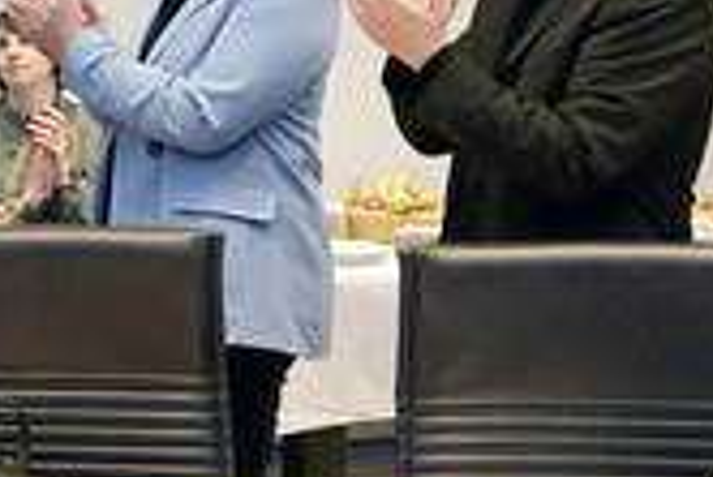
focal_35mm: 95
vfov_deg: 14.3
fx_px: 1883
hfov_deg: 19.7
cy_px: 77
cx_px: -221
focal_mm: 35
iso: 10000
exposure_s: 1/320
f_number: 5.6
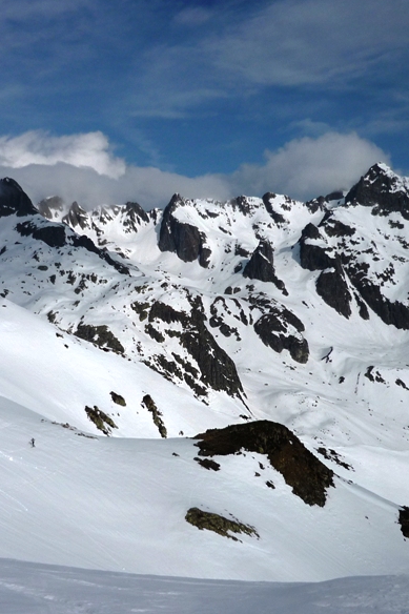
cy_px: 312
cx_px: 158
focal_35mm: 47
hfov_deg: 28.5
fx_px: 801
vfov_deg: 41.9
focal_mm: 5.5
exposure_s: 1/800
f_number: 8
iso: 100
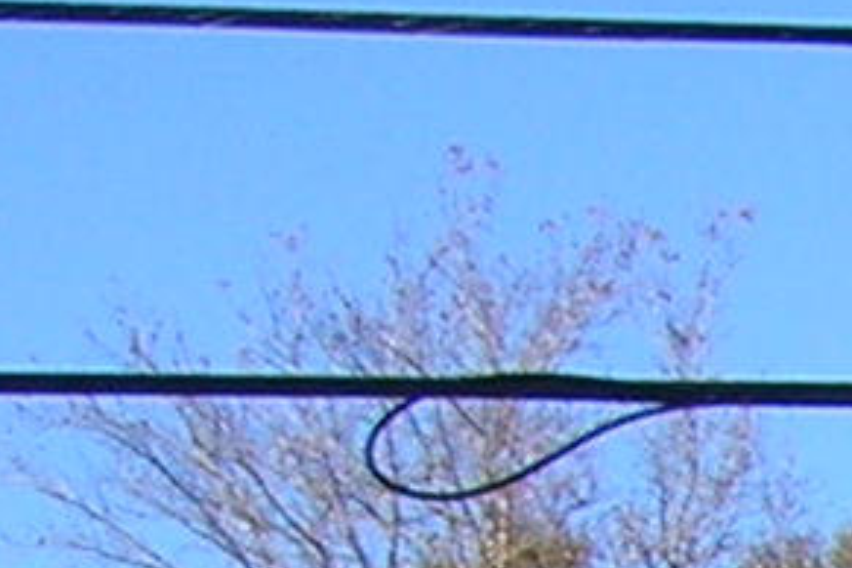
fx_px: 6579
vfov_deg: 4.7
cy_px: 1809
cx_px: 3267
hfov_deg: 6.3
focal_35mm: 278
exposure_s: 1/252
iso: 50
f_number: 4.9
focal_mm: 5.7
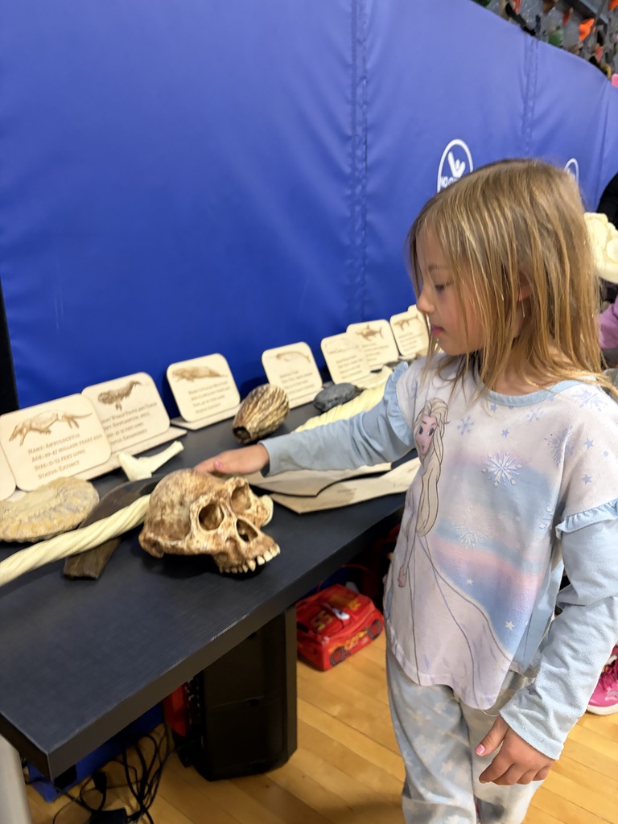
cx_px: 309
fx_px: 619
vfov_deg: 67.3
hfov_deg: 53.1
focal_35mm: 26
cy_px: 412
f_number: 1.6
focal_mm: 5.96
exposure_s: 1/60
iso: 320
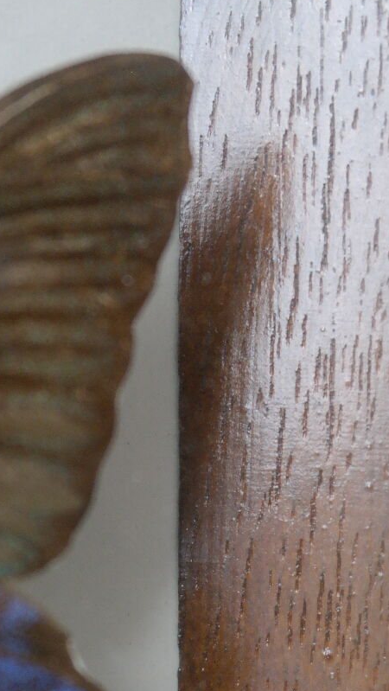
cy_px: 652
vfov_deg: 17.5
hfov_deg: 10.1
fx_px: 2198
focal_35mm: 120
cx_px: 282
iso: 800
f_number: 4.5
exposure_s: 1/60
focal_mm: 35
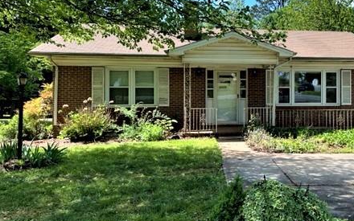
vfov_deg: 34.3
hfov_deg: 51.0
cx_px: 257
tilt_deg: -0.5
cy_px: 91
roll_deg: +0.0
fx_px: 357
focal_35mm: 37
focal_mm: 6.86
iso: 80
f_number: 1.78
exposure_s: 1/1119
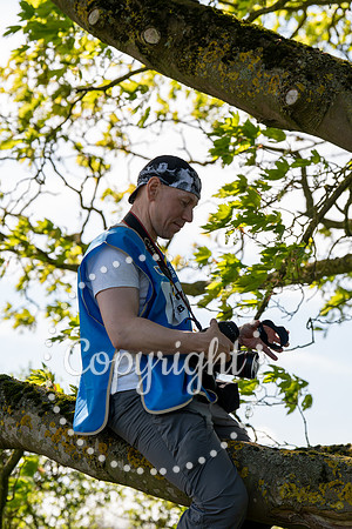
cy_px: 264
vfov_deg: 20.0
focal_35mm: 102
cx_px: 176
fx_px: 1496
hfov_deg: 13.4
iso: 100
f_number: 4.5
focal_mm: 102
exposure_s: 1/500
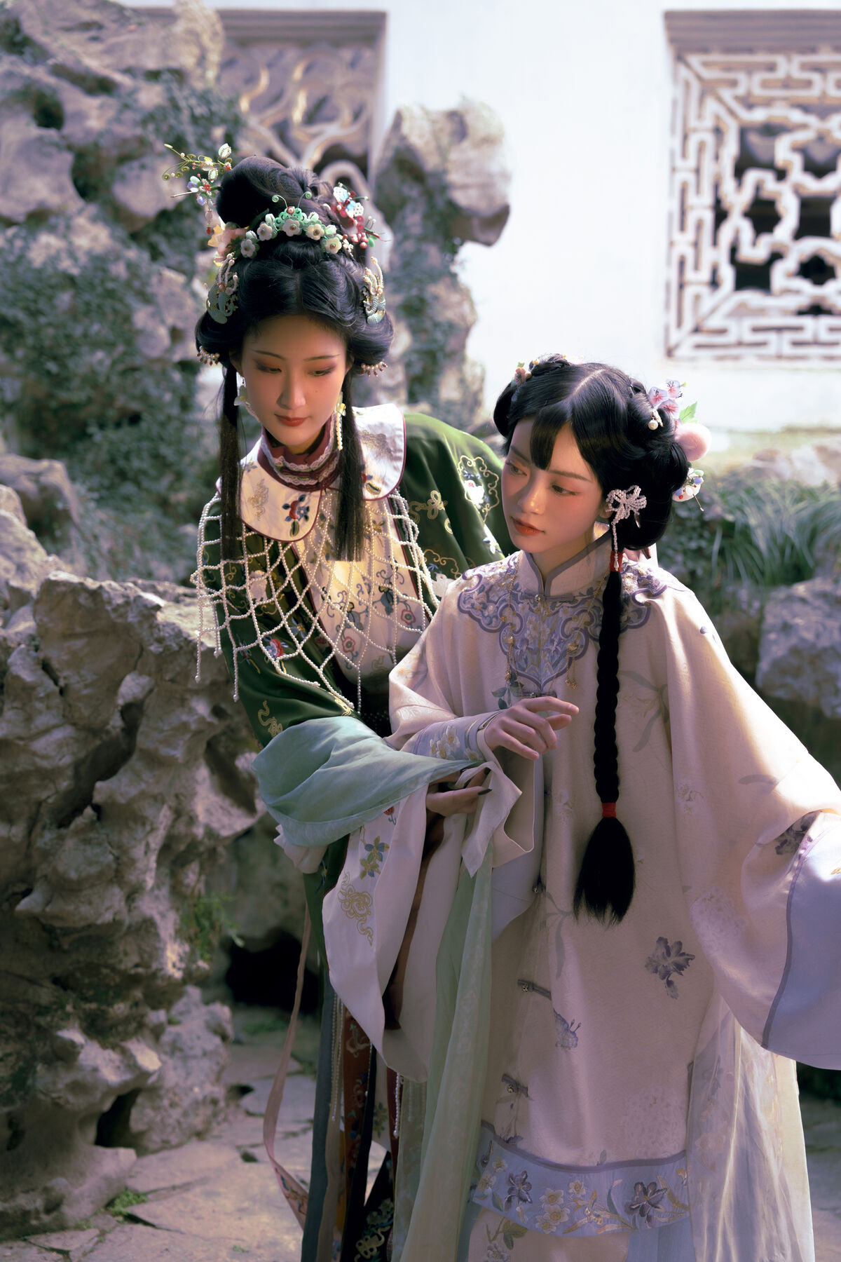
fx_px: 1717
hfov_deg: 27.5
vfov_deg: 40.3
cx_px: 420
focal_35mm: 49
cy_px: 631
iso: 500
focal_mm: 49
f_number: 2.8
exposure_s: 1/500
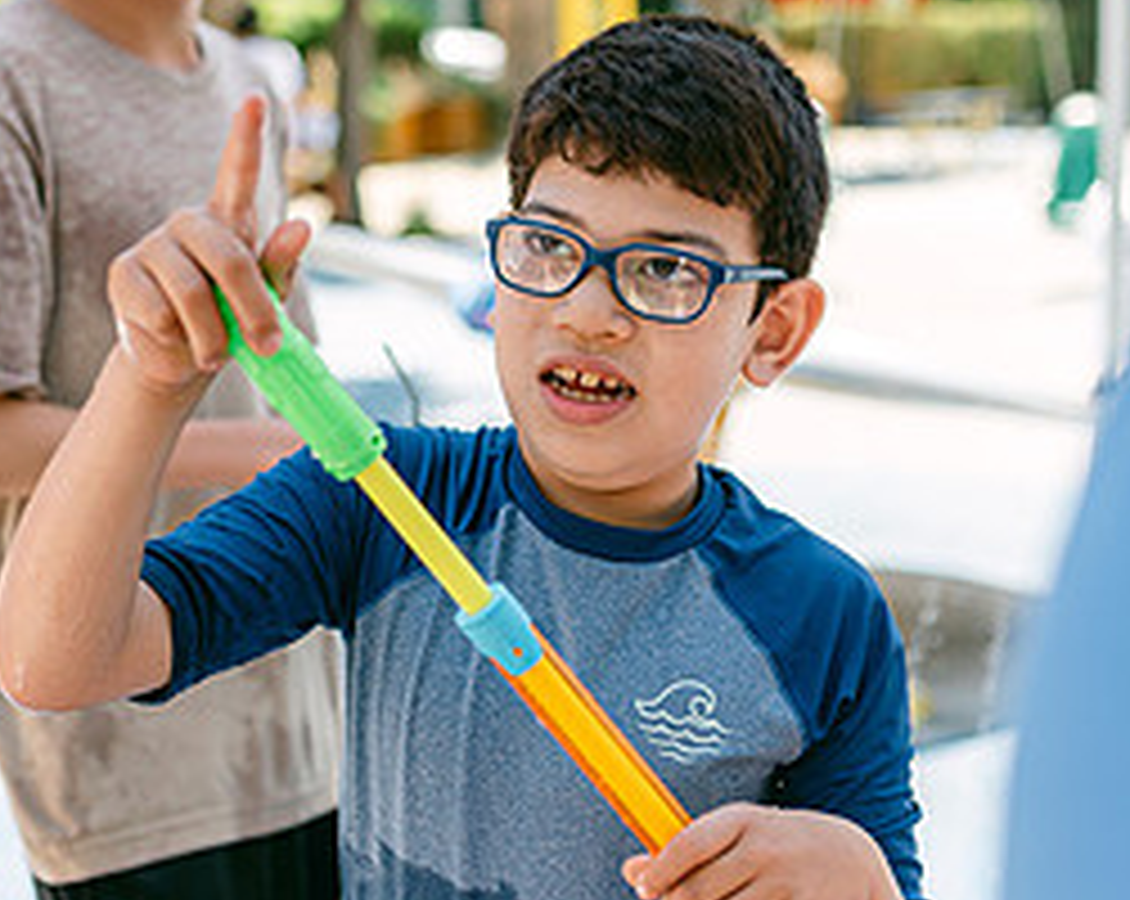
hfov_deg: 25.1
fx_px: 2538
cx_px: 549
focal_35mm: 76
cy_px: 477
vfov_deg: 20.1
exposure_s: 1/2000
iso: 100
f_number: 2
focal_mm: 35
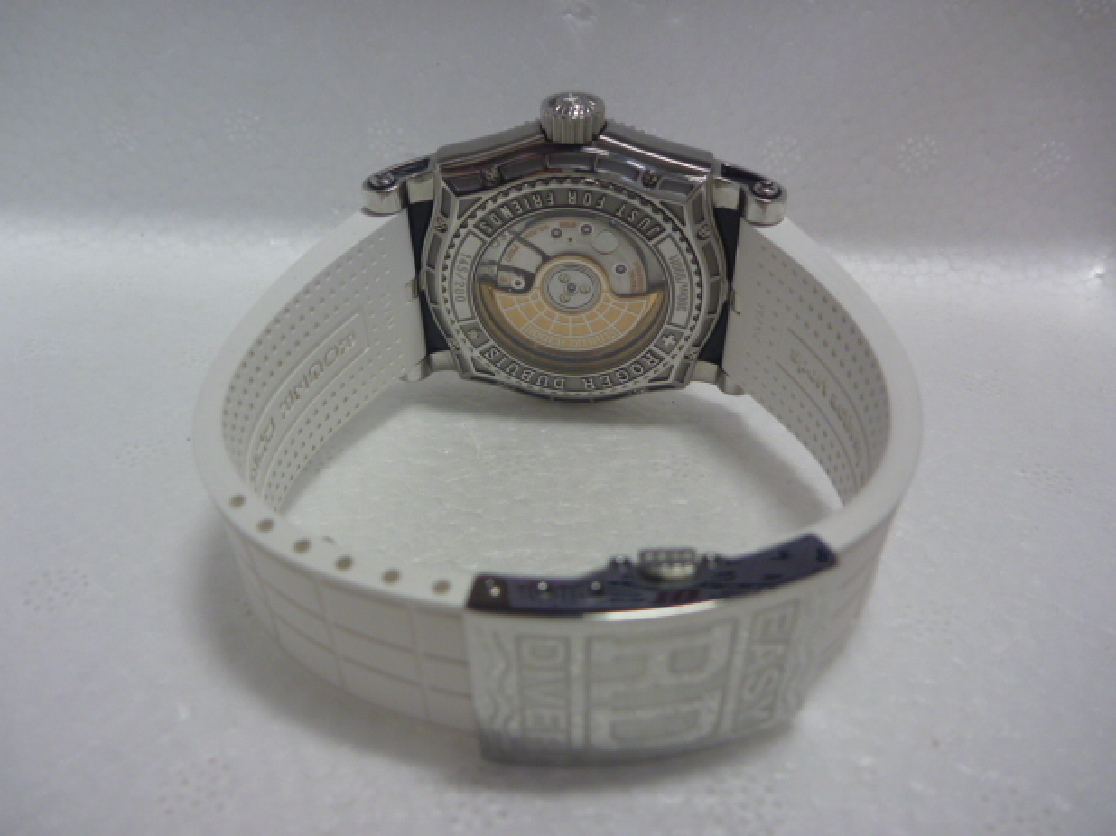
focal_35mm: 29
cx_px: 540
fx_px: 935
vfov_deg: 48.2
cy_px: 426
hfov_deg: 61.7
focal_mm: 5
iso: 200
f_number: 3.3
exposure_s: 1/30
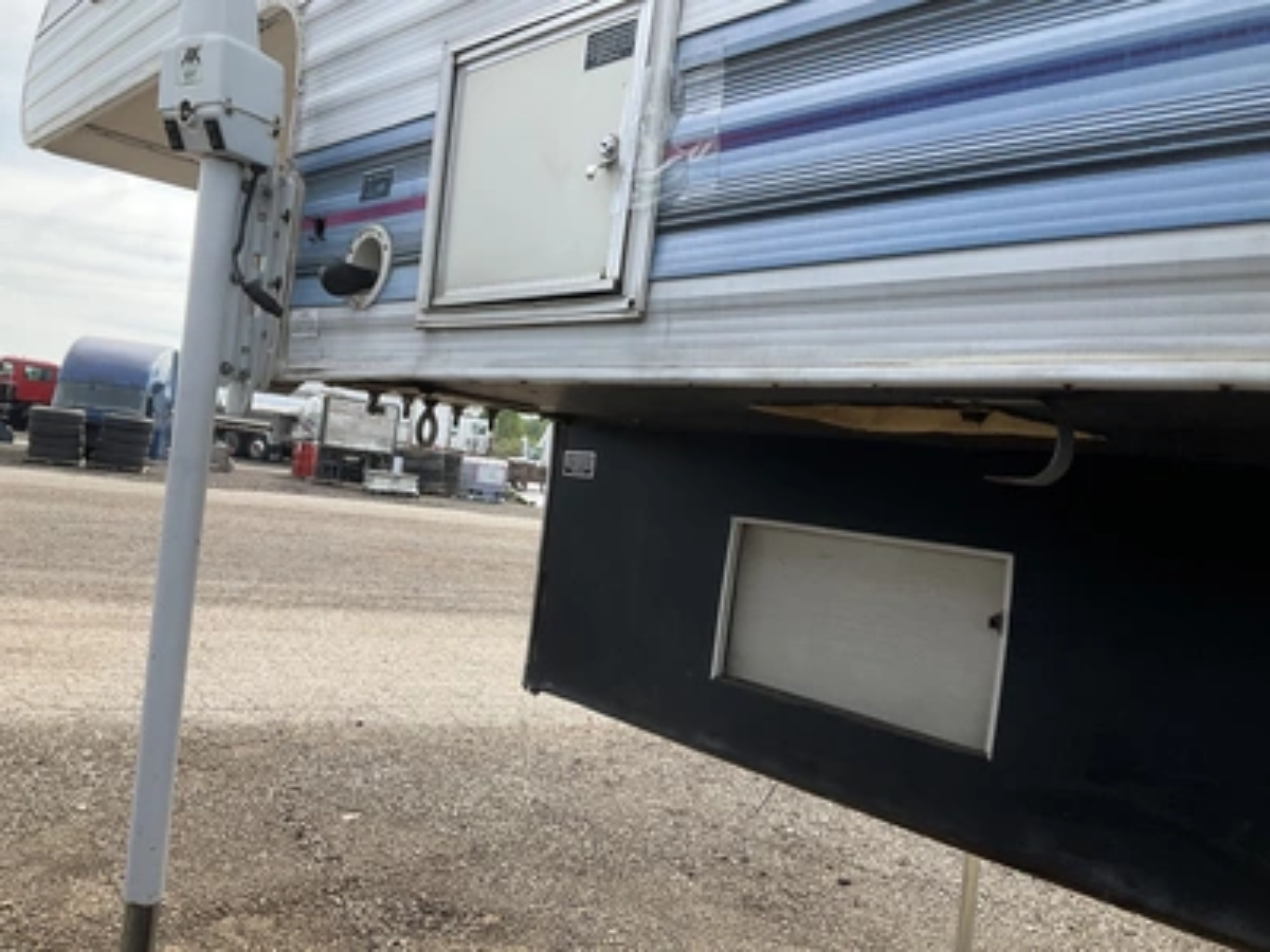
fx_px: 1064
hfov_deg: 61.7
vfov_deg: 48.2
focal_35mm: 29
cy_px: 476
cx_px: 635
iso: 25
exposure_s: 1/568
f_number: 1.8
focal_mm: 3
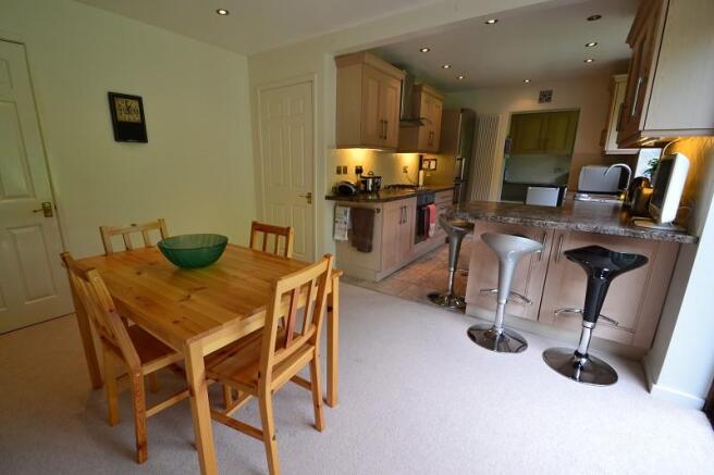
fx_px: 297
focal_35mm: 15
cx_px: 357
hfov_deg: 100.4
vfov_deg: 77.3
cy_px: 238
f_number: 8
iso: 400
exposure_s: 1/60
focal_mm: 10
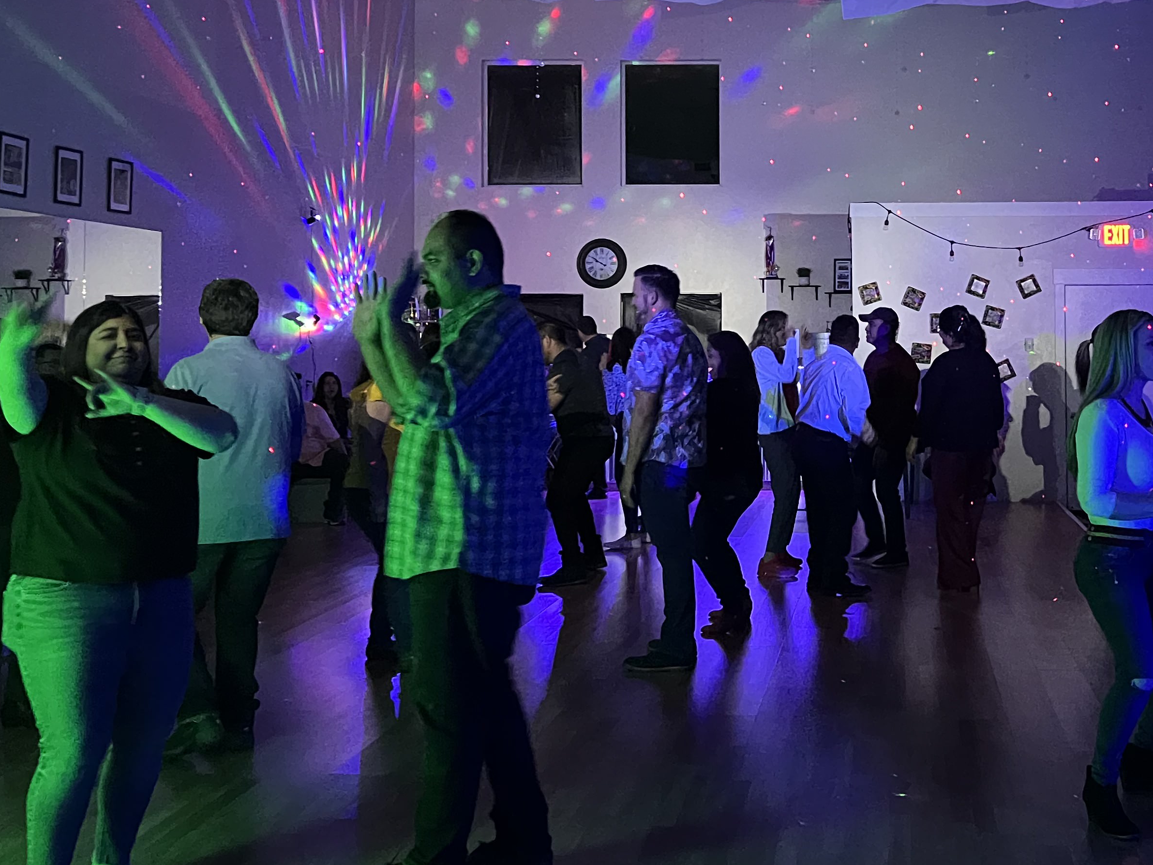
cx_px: 833
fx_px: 1465
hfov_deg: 41.9
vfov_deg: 32.6
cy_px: 278
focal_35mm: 44
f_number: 1.5
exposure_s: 1/30
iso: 1000
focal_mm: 5.7
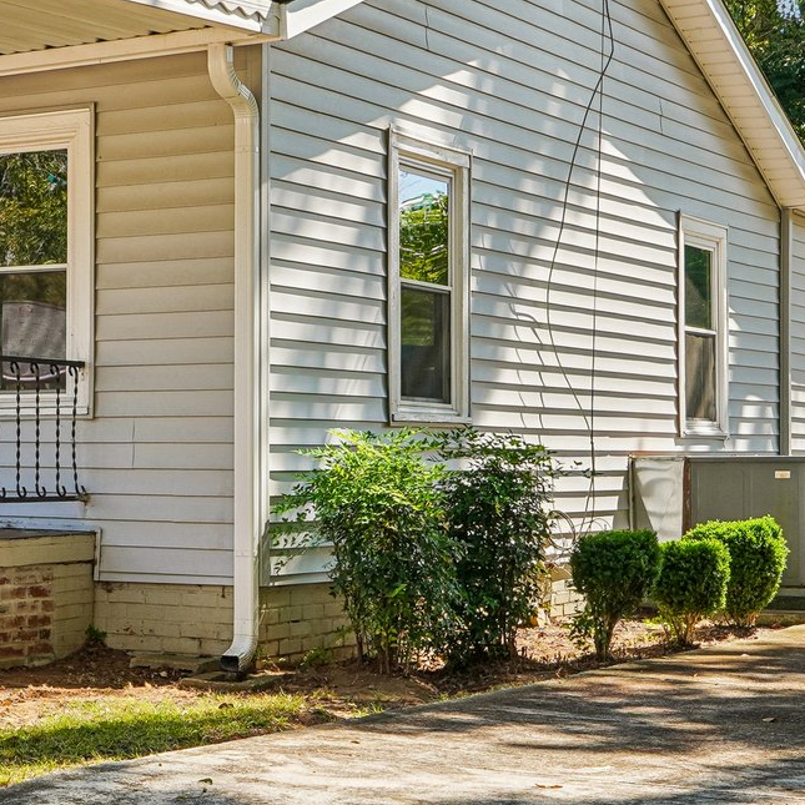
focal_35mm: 81
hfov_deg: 21.2
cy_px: 419
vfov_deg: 21.4
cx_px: 223
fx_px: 2131
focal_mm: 20
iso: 100
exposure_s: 1/30
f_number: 8
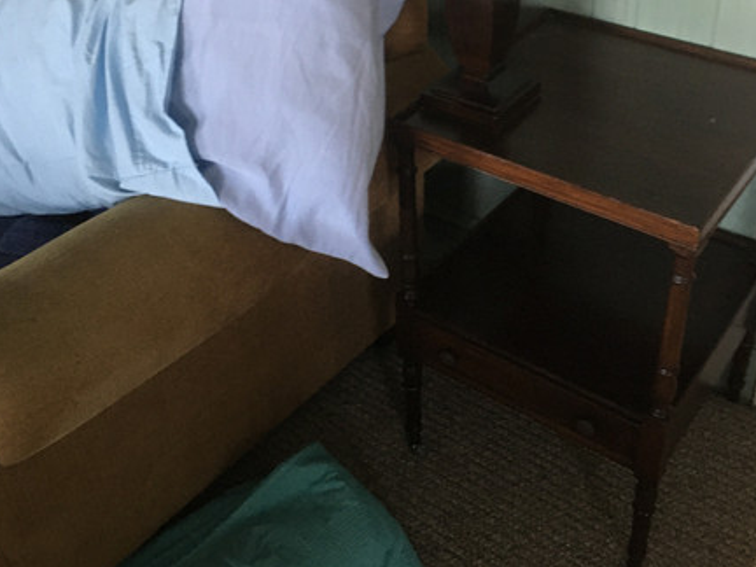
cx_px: 438
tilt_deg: -34.0
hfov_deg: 43.7
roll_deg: +0.3
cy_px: 152
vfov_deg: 33.0
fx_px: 939
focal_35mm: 43
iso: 200
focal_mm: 4.15
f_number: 2.2
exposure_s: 1/17
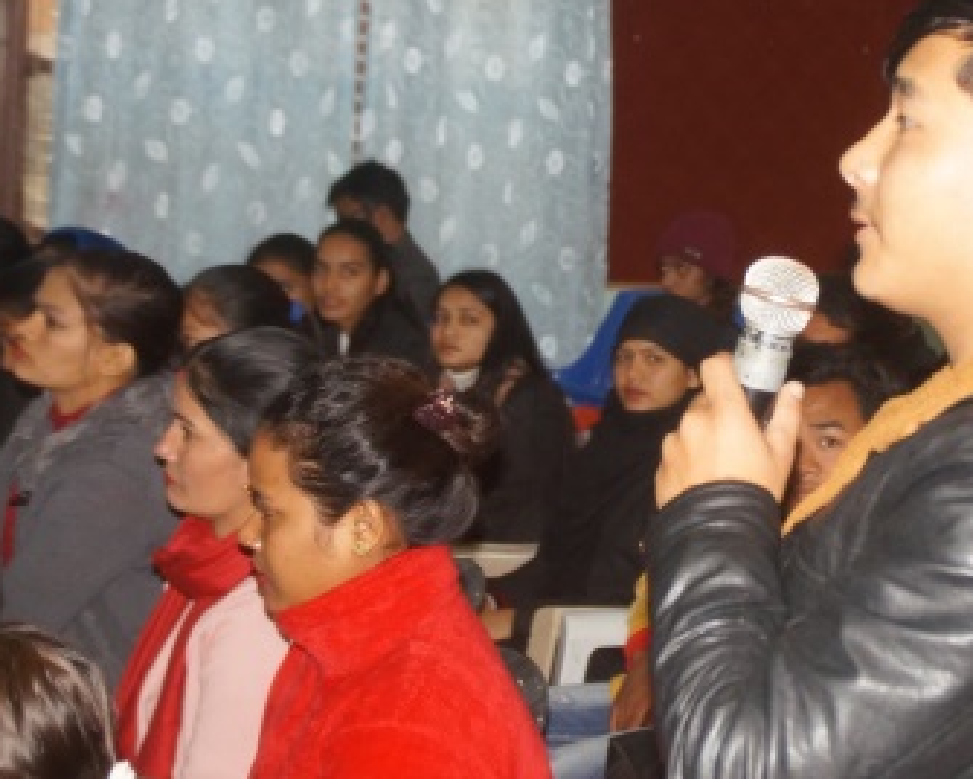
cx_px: 749
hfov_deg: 20.2
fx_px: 2704
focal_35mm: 94
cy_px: 280
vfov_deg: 16.4
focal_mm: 35
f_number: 4.5
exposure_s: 1/60
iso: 800
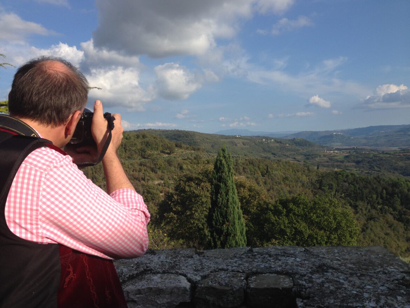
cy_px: 154
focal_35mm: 33
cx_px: 205
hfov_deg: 55.3
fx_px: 391
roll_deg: +3.1
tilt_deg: -2.7
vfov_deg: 43.0
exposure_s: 1/1748
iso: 50
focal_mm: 4.12
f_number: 2.4
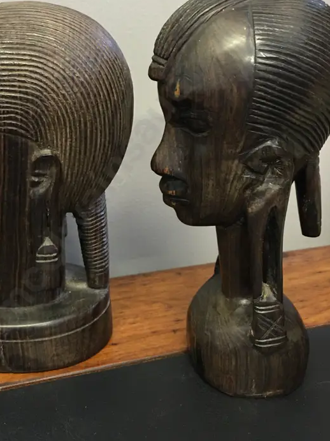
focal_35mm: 43
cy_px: 156
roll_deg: +0.6
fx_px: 547
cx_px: 127
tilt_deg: -16.3
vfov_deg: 43.4
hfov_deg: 33.4
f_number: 2.2
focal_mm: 4.15
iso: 100
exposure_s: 1/17
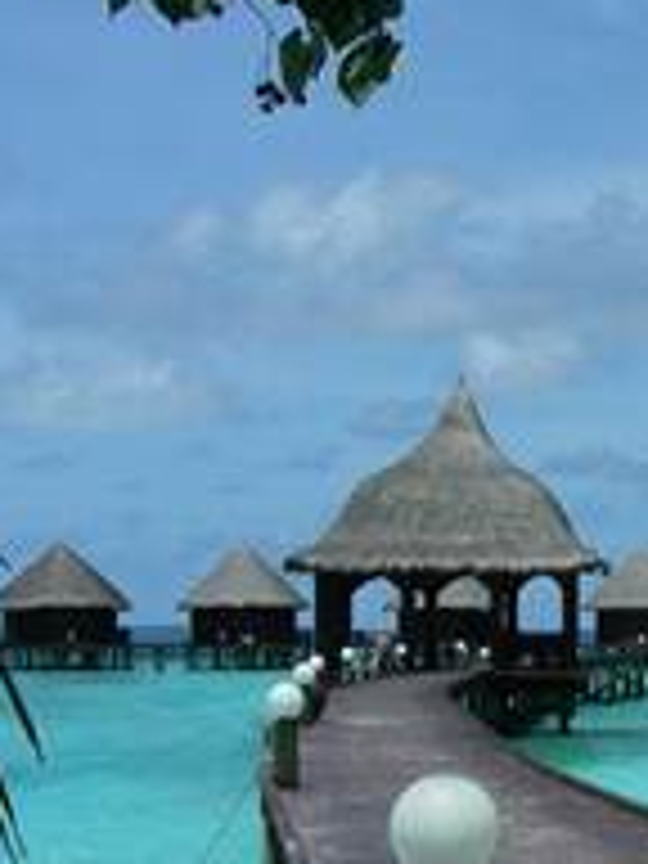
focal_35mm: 95
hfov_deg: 14.3
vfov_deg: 20.6
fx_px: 2371
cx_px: 1035
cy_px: 450
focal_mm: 6.3
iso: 50
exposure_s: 1/514
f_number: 6.8
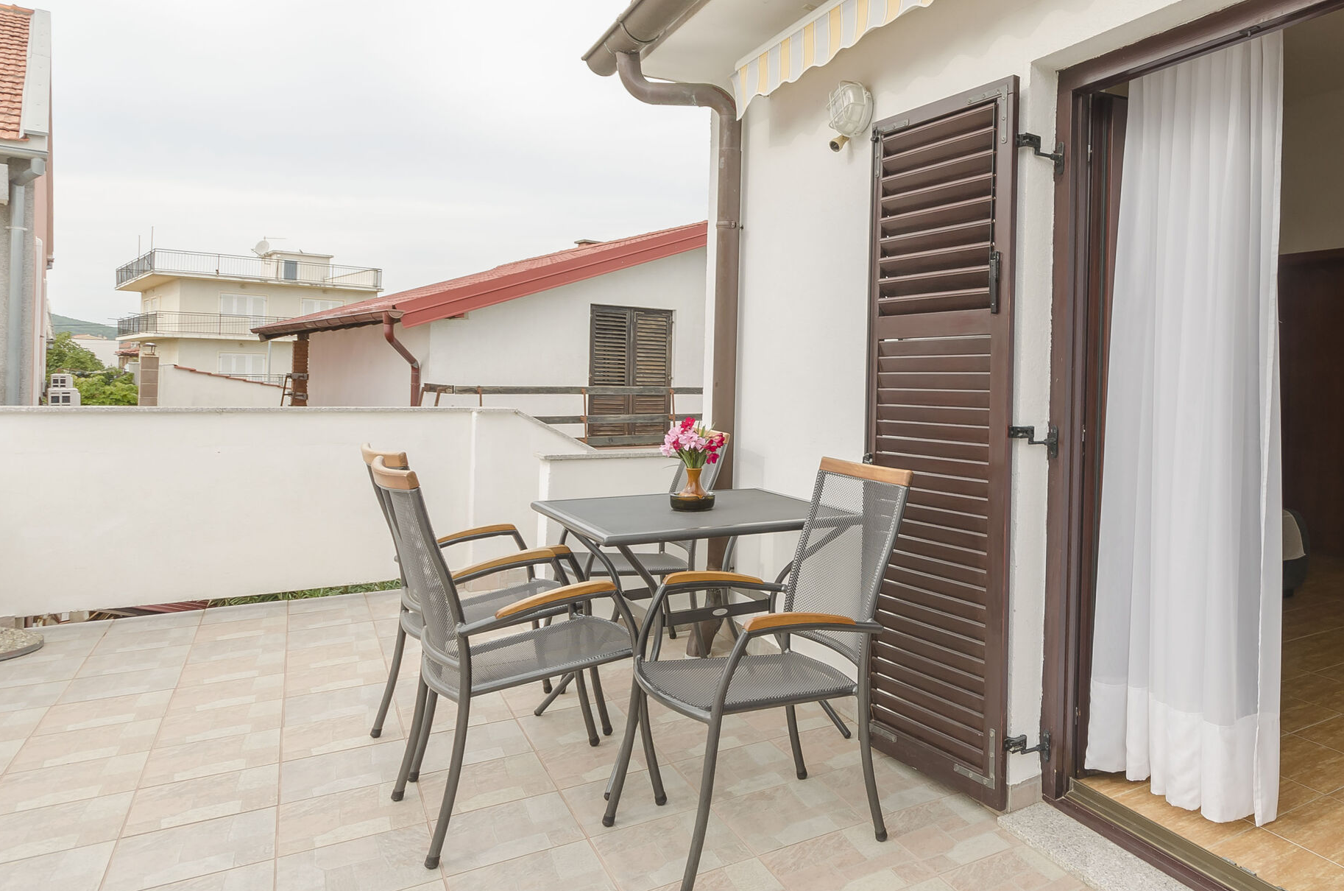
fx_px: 857
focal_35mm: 23
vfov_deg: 54.6
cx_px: 933
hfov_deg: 73.0
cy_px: 371
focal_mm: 10
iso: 125
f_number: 8
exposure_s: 1/100
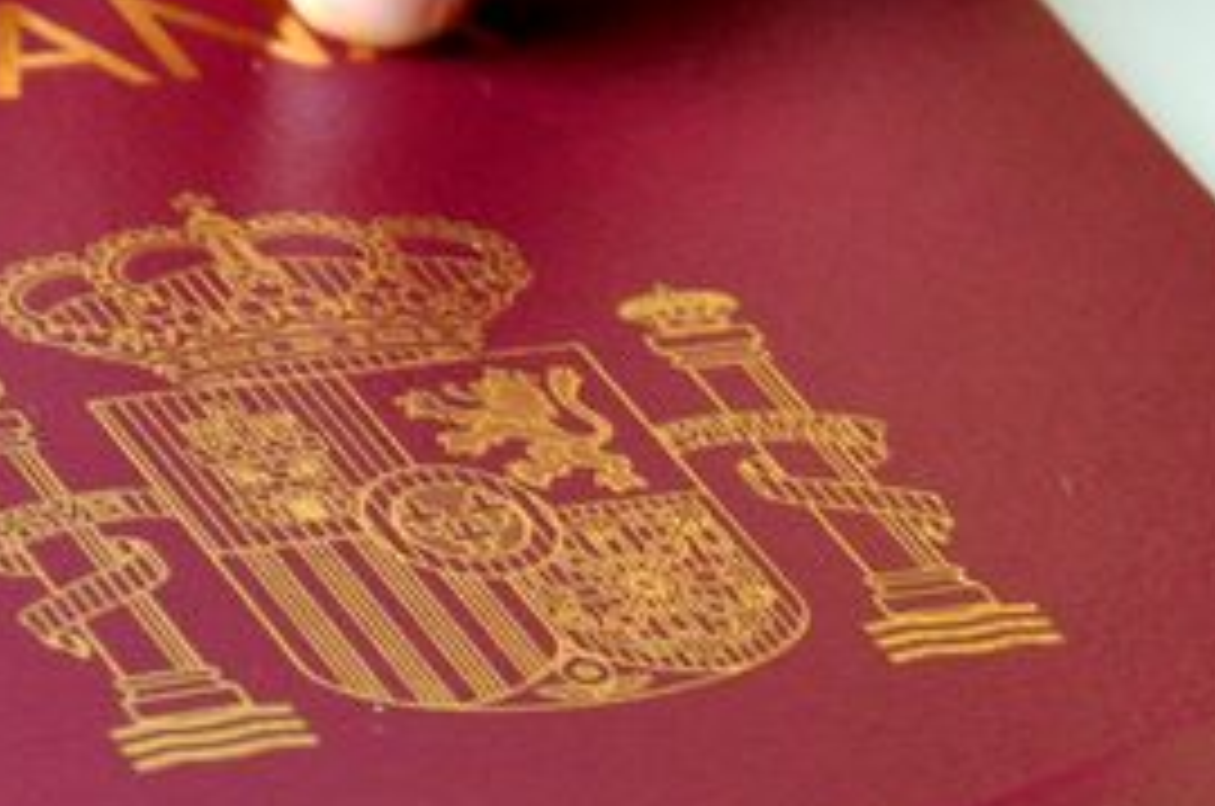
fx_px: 19169
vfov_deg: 2.4
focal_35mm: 569
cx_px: 1174
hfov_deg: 3.6
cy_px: 824
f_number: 8
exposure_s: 1/80
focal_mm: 80
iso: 800
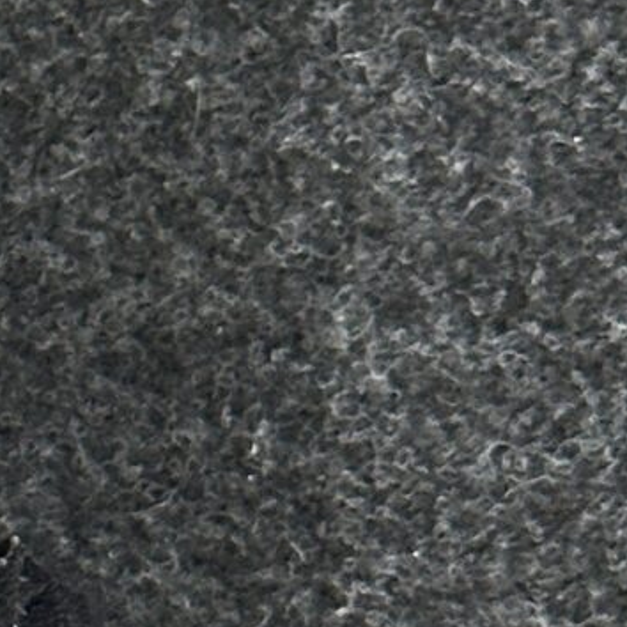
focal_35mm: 307
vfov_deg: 5.7
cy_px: 551
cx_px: -942
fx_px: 6291
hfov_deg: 5.5
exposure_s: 1/50
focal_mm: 6.86
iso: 160
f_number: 1.78
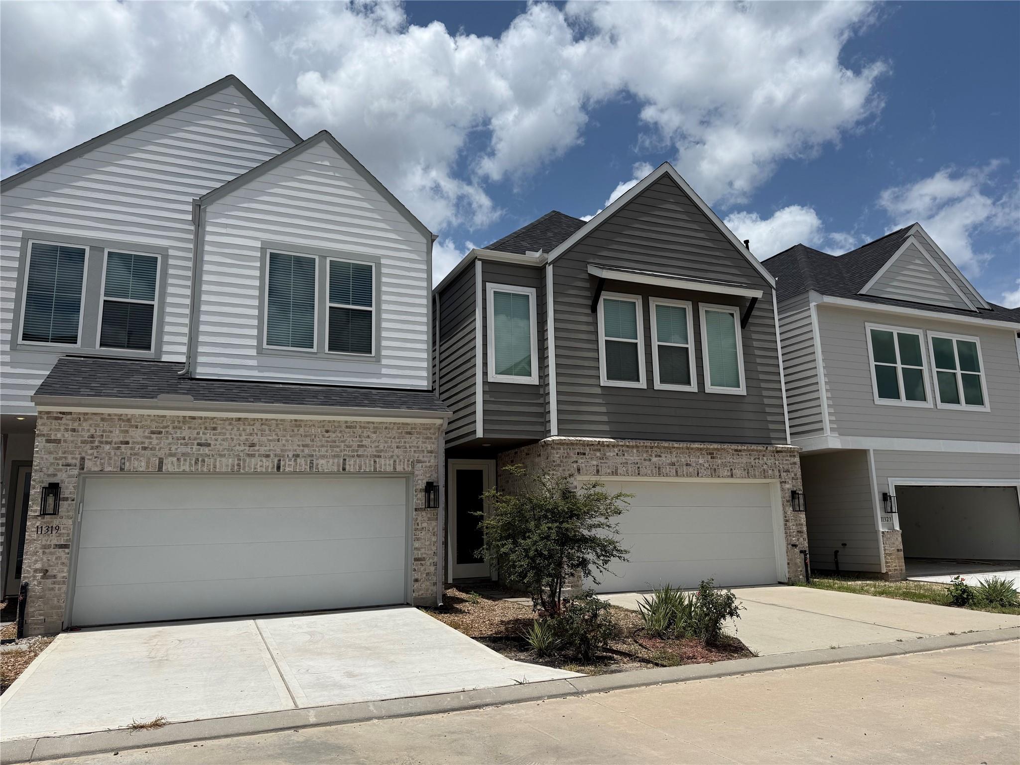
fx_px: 707
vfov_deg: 56.8
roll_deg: +1.4
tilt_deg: +10.5
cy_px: 382
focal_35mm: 24
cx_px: 510
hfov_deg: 71.6
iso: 80
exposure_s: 1/11905
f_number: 1.78
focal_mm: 6.76
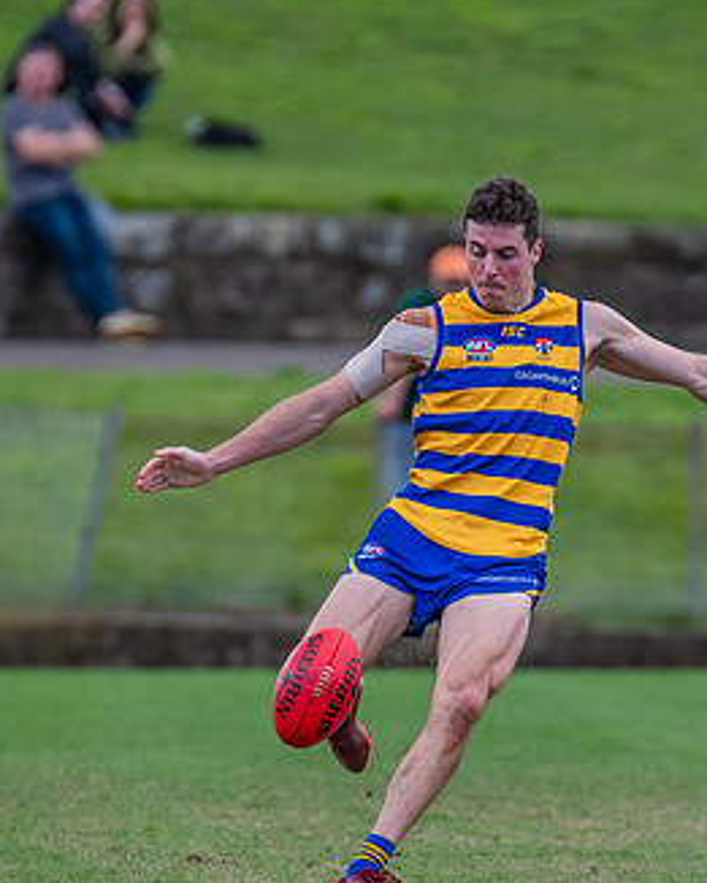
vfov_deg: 2.1
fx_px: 24549
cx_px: 446
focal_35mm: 939
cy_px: 554
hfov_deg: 1.6
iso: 800
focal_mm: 420
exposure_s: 1/1600
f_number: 4.5
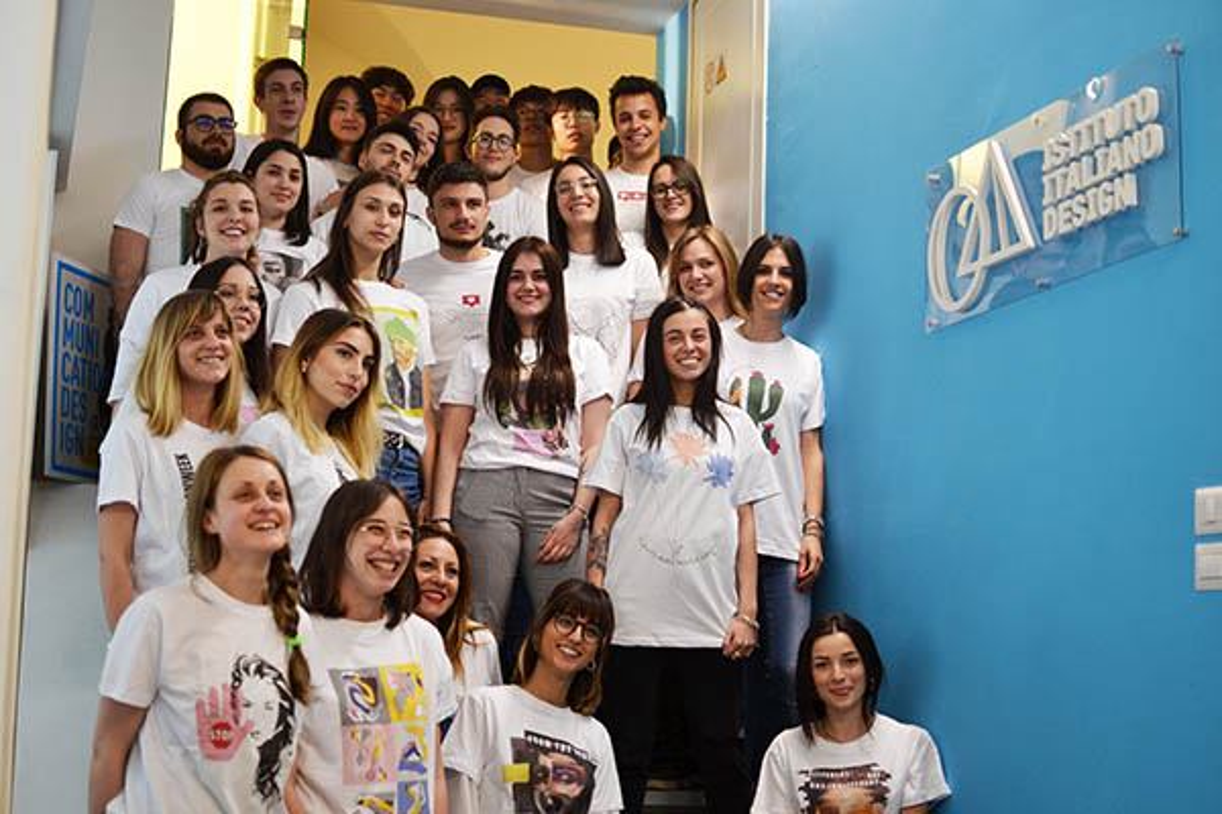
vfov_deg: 25.8
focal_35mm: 52
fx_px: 1782
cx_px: 611
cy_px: 407
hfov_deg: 37.9
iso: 400
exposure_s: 1/60
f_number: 1.8
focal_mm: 35
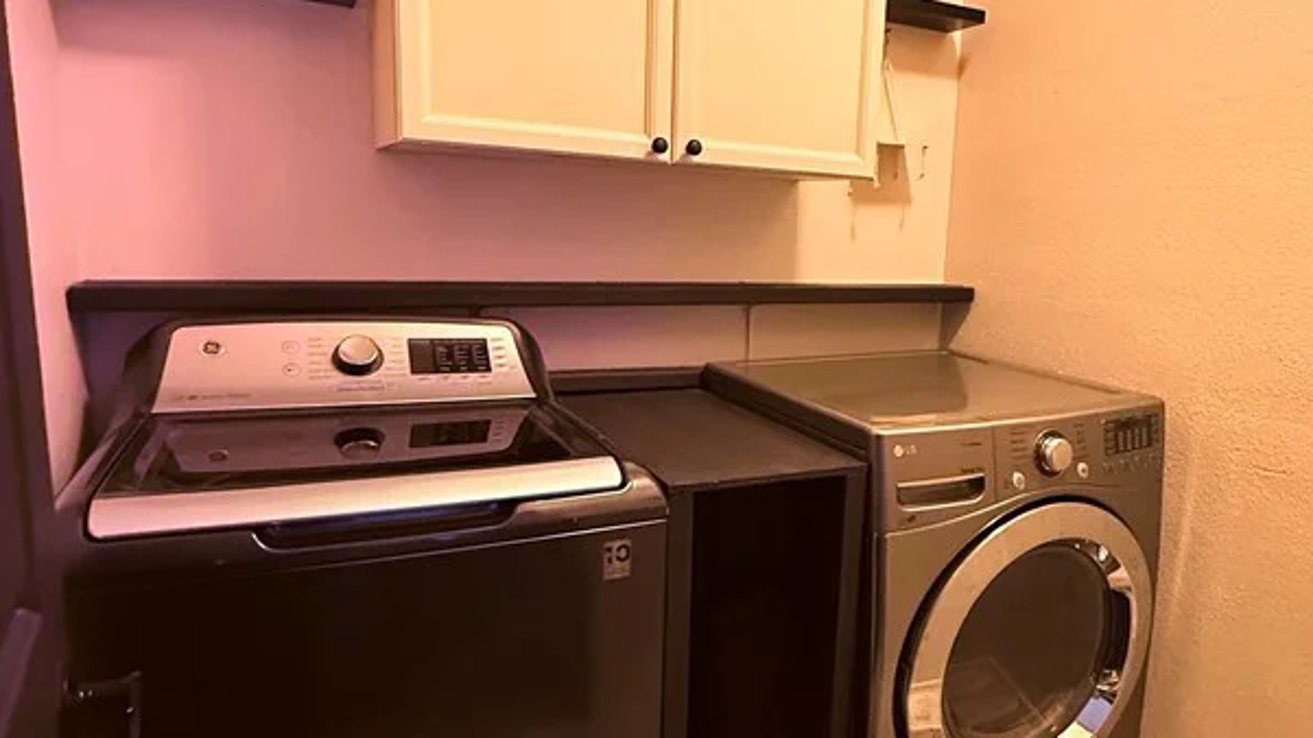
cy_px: 376
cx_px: 824
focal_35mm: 26
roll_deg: -3.5
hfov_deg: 70.7
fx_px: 905
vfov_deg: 44.4
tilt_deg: -9.1
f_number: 2.2
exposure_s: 1/60
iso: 800
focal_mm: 2.22
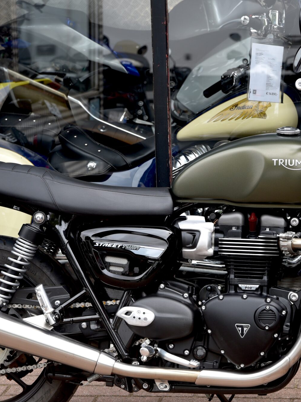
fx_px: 1322
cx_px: 228
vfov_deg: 17.3
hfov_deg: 12.9
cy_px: 218
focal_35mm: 114
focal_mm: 62
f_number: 5
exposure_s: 1/100
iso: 100
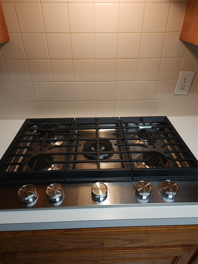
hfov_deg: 58.9
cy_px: 132
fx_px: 175
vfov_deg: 73.9
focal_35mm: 23
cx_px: 99
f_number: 1.8
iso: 64
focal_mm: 6.4
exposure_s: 1/60
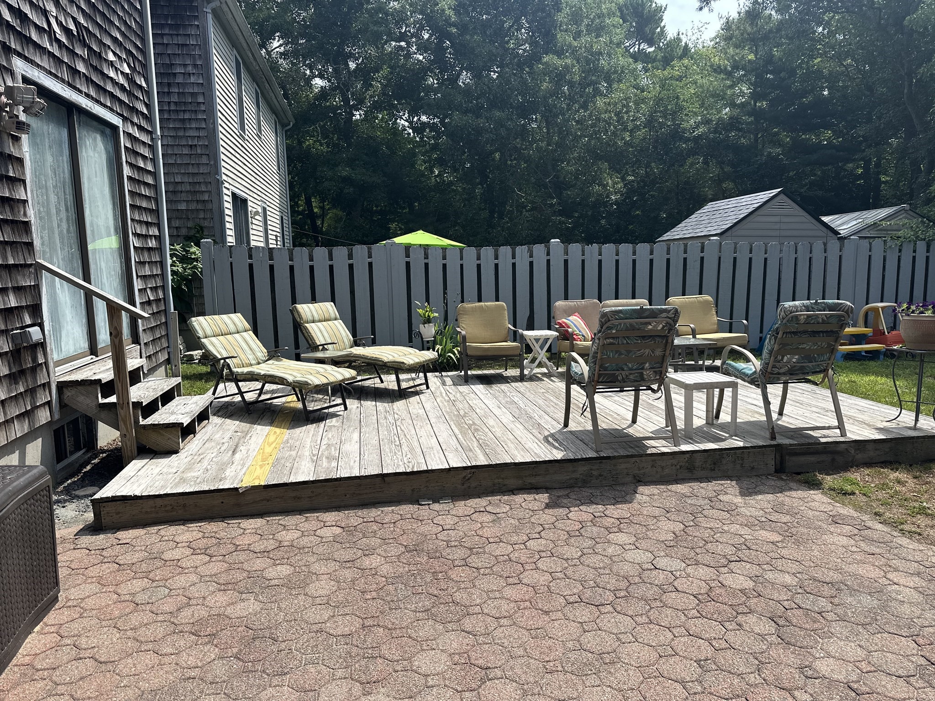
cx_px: 468
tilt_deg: -7.7
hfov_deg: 71.6
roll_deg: +0.5
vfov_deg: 56.8
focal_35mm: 24
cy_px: 350
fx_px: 648
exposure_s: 1/3597
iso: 80
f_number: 1.78
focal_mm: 6.86
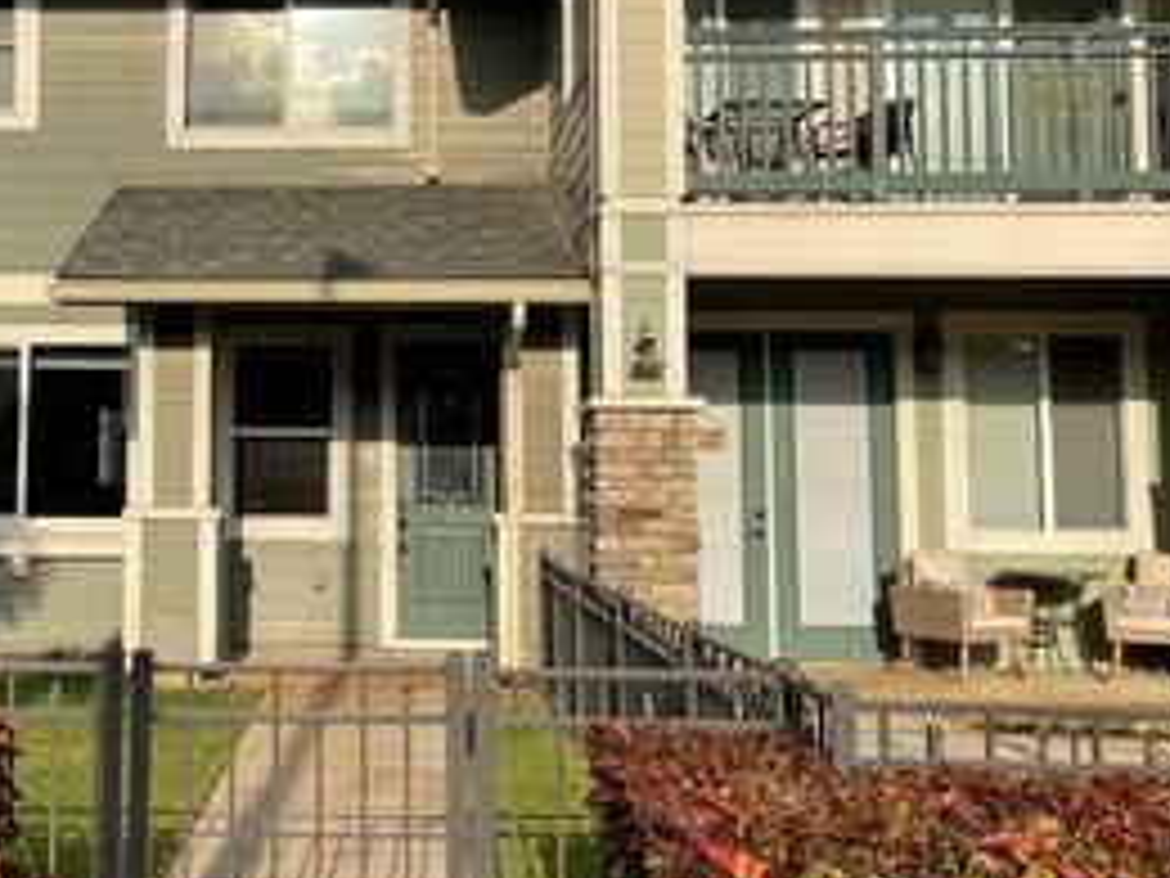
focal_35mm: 50
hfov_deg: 37.4
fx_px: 1690
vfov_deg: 29.0
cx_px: 310
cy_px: 313
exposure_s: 1/5128
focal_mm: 5.1
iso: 32
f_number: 1.6
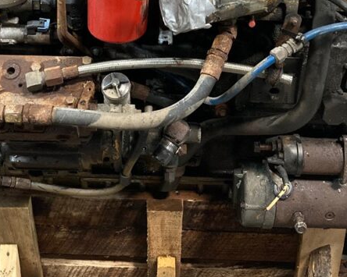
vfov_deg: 23.4
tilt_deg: -30.4
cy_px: 10
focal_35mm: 63
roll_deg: -1.8
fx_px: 647
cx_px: 147
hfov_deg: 30.0
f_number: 1.8
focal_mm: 3.99
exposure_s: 1/30
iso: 500
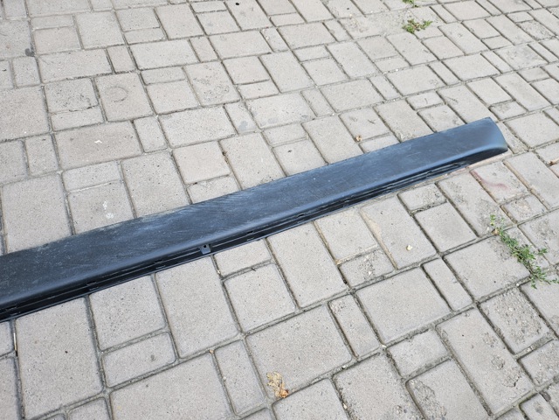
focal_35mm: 23
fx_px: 371
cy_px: 210
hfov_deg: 73.9
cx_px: 280
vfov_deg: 58.9
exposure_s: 1/180
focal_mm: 5.4
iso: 64
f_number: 1.8
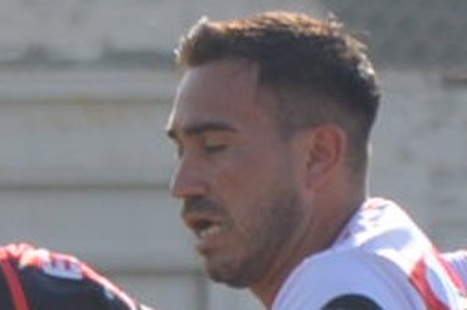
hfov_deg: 1.5
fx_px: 17542
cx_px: 133
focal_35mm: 1354
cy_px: 811
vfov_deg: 1.0
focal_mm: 140
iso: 400
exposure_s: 1/1000
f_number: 5.6
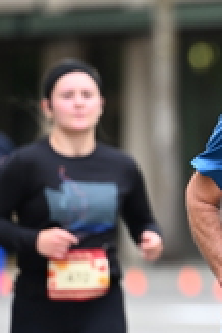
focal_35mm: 673
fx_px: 6212
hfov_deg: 2.0
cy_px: 139
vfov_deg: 3.1
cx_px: 325
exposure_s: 1/1600
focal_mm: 200
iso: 640
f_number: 2.8
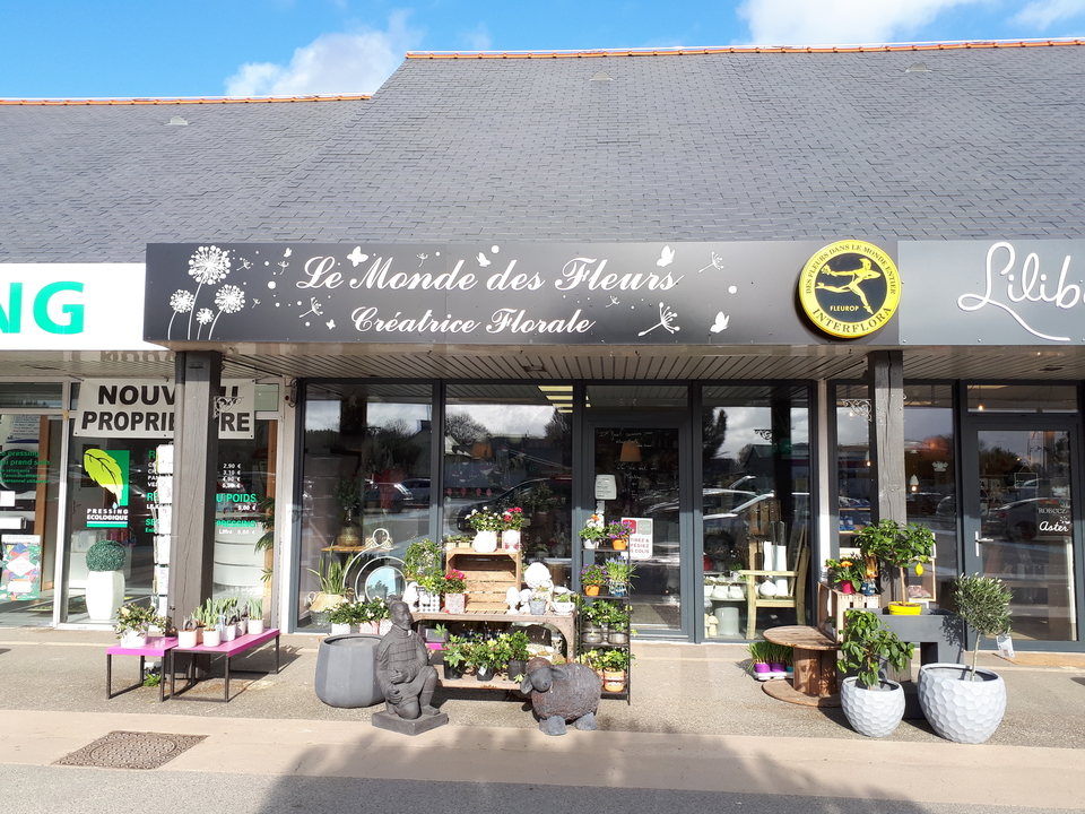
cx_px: 542
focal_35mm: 27
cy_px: 407
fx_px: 846
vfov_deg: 51.4
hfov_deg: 65.3
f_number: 1.9
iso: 40
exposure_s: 1/623
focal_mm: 3.6
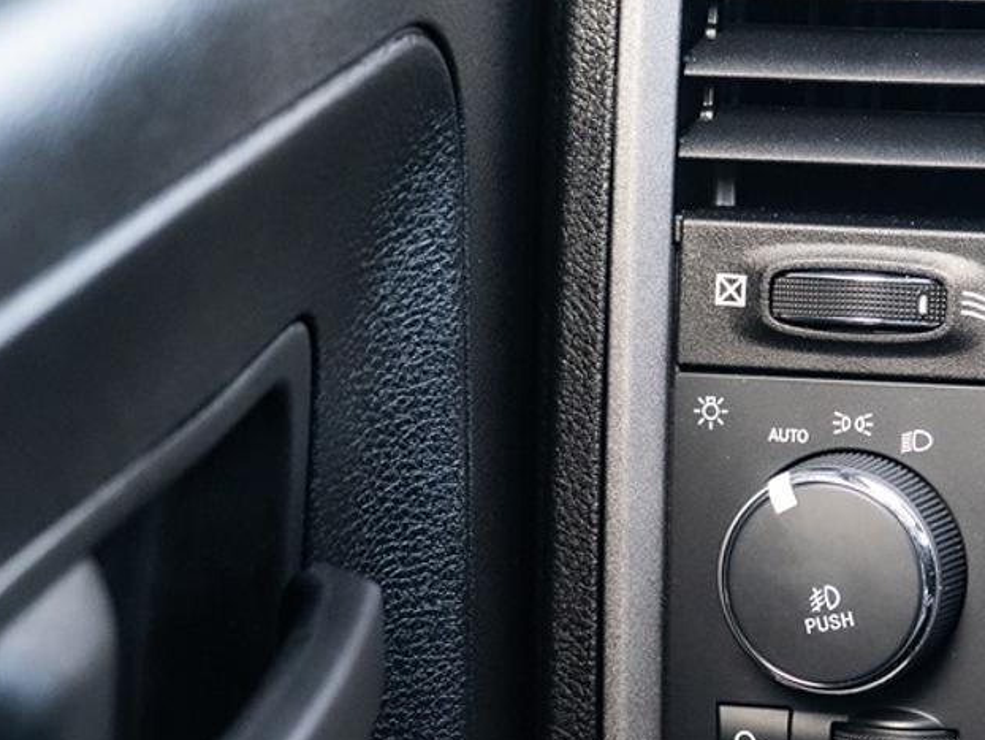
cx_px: 850
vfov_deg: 9.0
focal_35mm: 165
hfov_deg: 11.9
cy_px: 497
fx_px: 4697
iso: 2500
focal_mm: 54
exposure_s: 1/60
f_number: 4
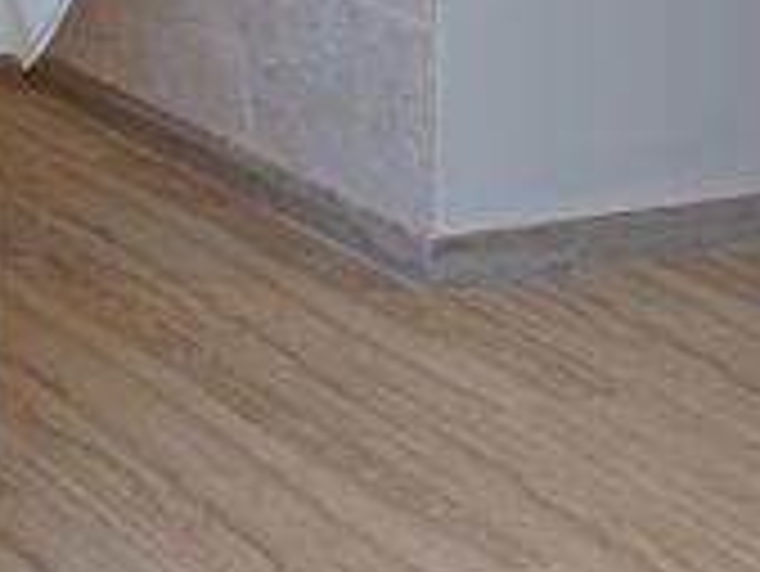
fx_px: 2395
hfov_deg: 14.2
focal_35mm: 109
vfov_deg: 11.9
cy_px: -626
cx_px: -881
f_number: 1.7
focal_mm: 5.24
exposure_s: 1/60
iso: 242
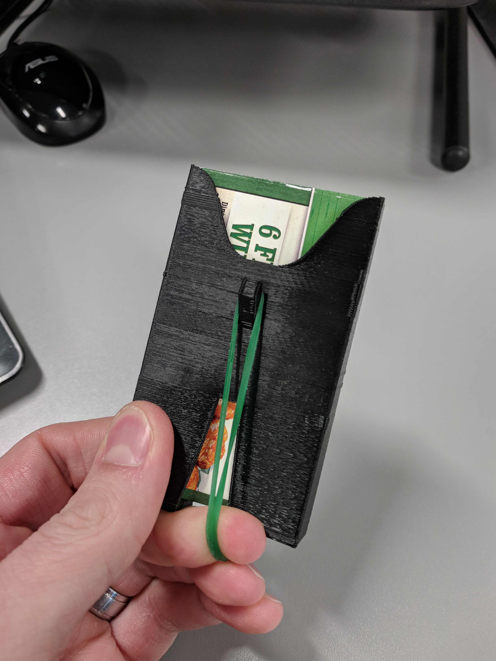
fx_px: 535
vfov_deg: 63.4
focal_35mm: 28
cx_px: 261
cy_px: 348
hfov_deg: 49.7
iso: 227
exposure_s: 1/60
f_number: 2
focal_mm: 4.67
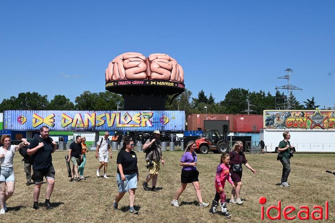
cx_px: 163
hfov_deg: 36.3
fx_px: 511
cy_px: 116
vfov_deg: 24.6
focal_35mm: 55
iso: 100
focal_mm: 50
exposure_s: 1/400
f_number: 7.1
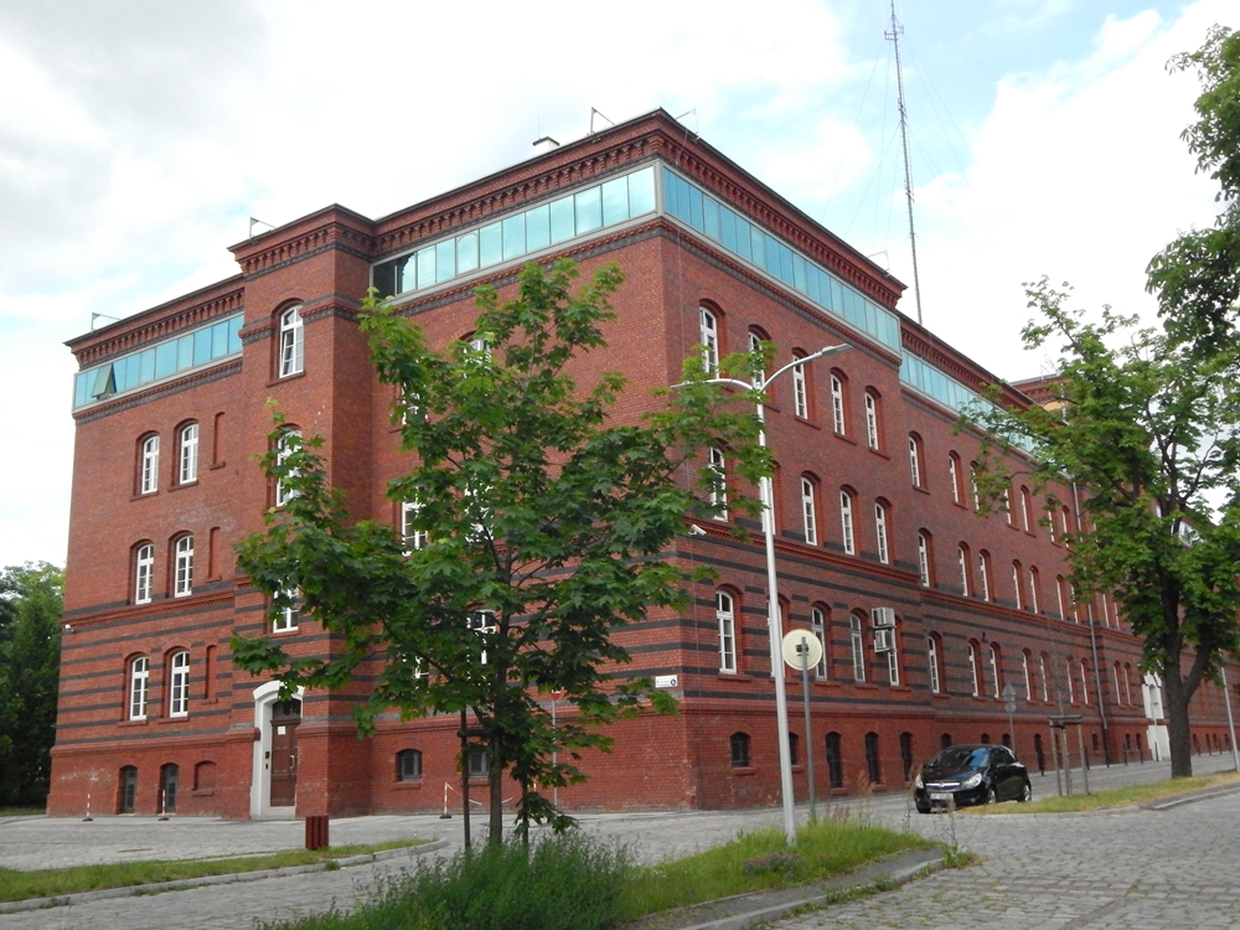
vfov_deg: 40.7
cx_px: 620
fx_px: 1254
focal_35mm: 35
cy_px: 465
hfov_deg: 52.6
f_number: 6.7
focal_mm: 6.1
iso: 800
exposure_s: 1/1500
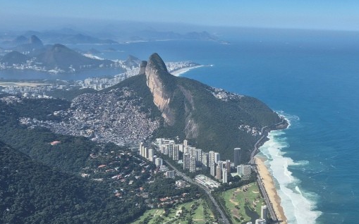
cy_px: 86
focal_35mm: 49
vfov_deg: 26.3
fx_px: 479
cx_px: 321
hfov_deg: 38.3
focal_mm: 5.4
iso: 25
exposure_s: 1/2120
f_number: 1.8
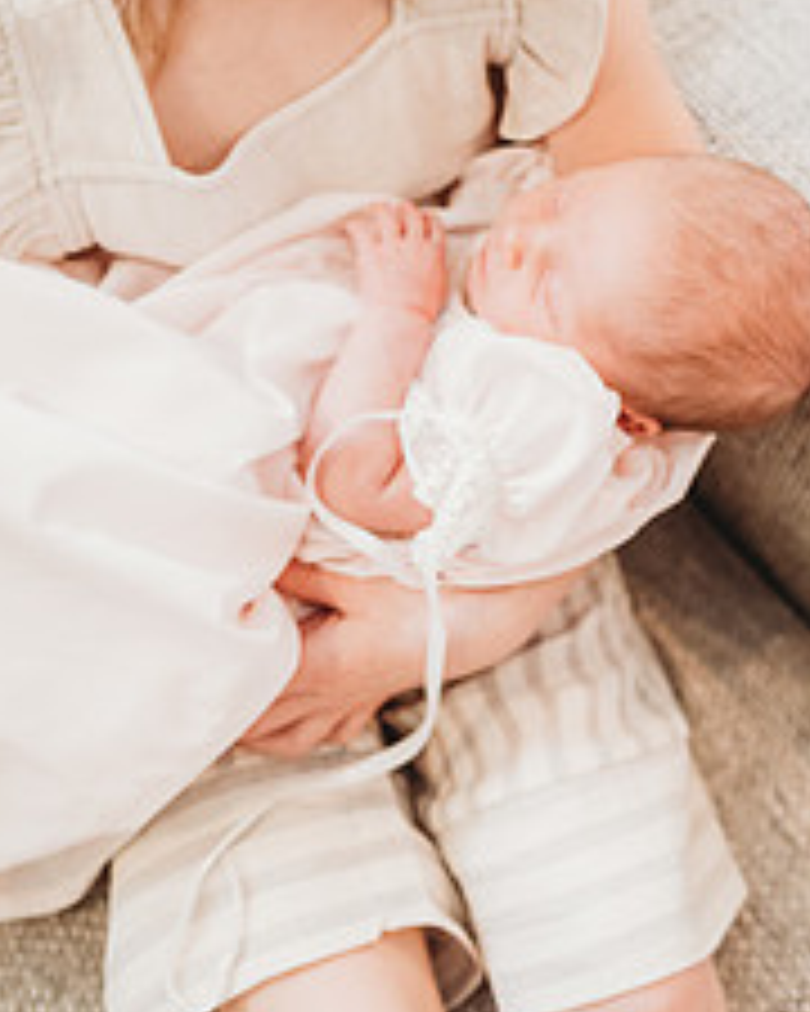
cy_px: 166
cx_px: 482
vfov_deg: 39.1
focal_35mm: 45
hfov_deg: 33.3
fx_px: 1348
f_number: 2.5
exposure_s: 1/160
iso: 800
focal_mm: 24
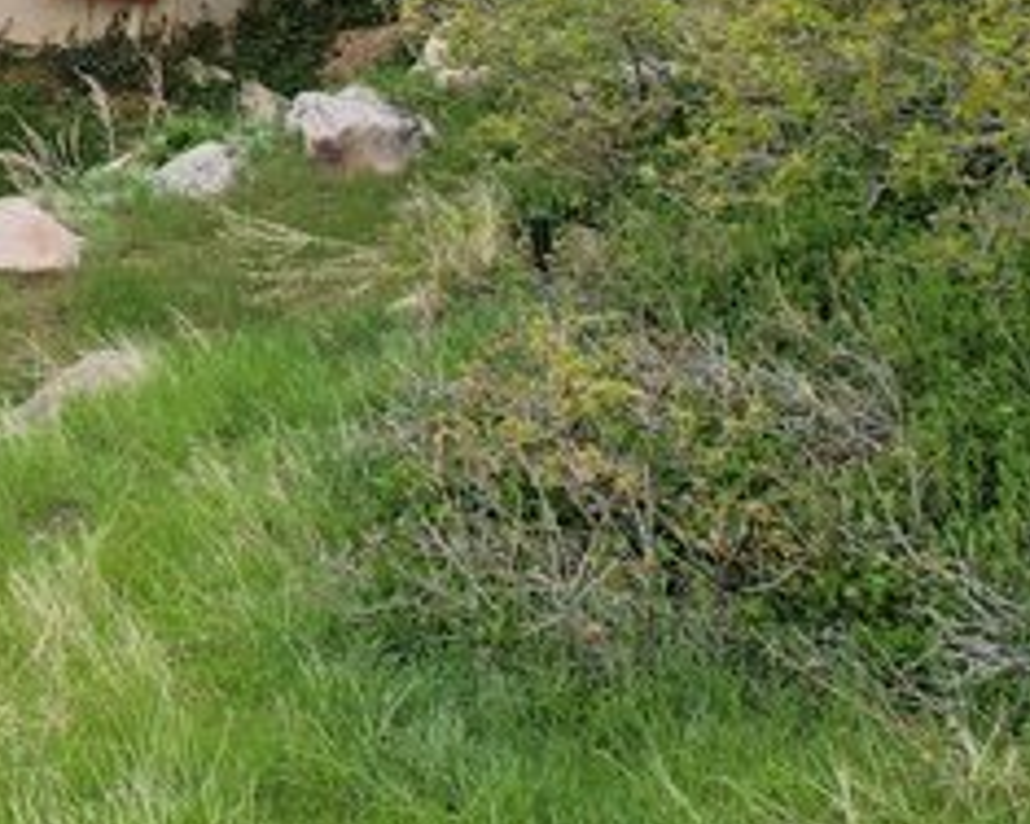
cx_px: -885
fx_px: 2744
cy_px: -594
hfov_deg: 17.0
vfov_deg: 15.1
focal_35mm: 90
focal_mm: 8.4
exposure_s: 1/30
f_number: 2.8
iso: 100
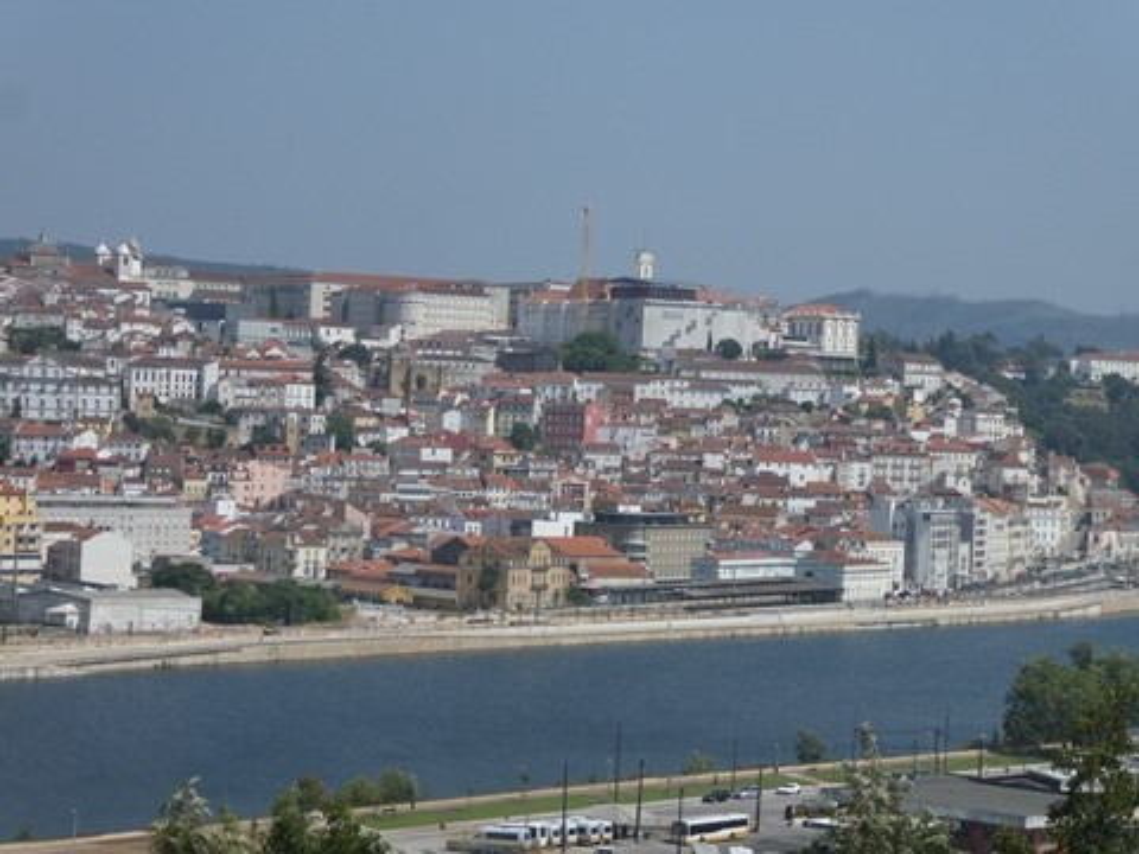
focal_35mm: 106
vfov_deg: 14.0
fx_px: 3488
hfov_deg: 18.5
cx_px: 570
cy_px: 427
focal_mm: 19
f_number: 5.1
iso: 80
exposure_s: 1/640
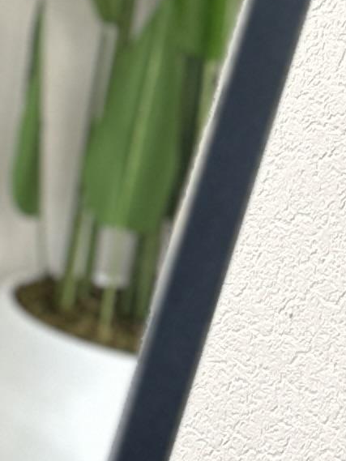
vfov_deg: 11.4
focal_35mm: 170
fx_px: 2265
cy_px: -103
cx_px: -745
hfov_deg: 7.5
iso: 250
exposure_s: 1/60
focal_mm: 6.86
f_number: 1.78
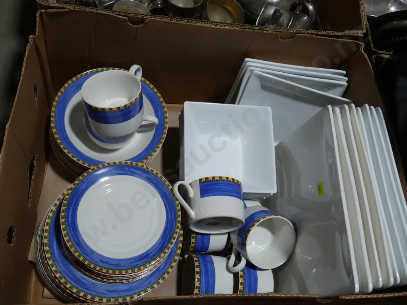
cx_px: 204
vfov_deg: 39.7
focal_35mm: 36
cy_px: 152
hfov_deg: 51.4
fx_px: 423
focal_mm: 18
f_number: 5
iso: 200
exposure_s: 1/125
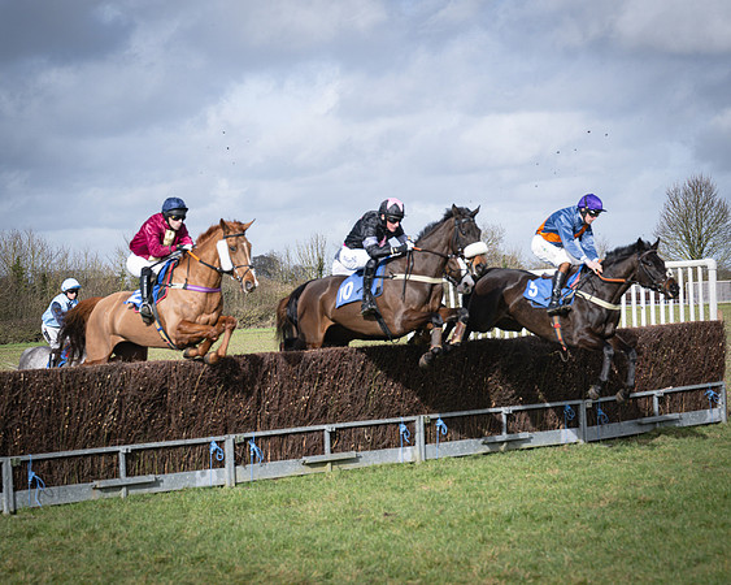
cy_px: 317
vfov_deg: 16.7
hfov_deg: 20.9
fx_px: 1985
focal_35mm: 92
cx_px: 329
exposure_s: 1/3200
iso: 400
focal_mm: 70
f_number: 4
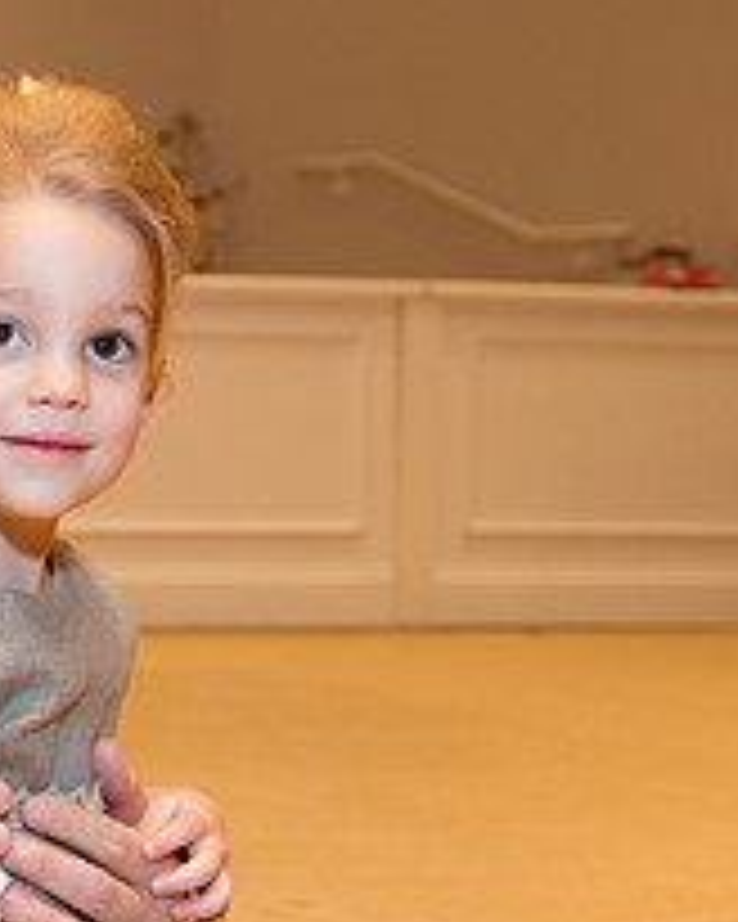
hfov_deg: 16.6
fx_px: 2321
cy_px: 535
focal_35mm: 85
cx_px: -333
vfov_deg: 22.5
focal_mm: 32
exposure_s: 1/125
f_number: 4
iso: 1250
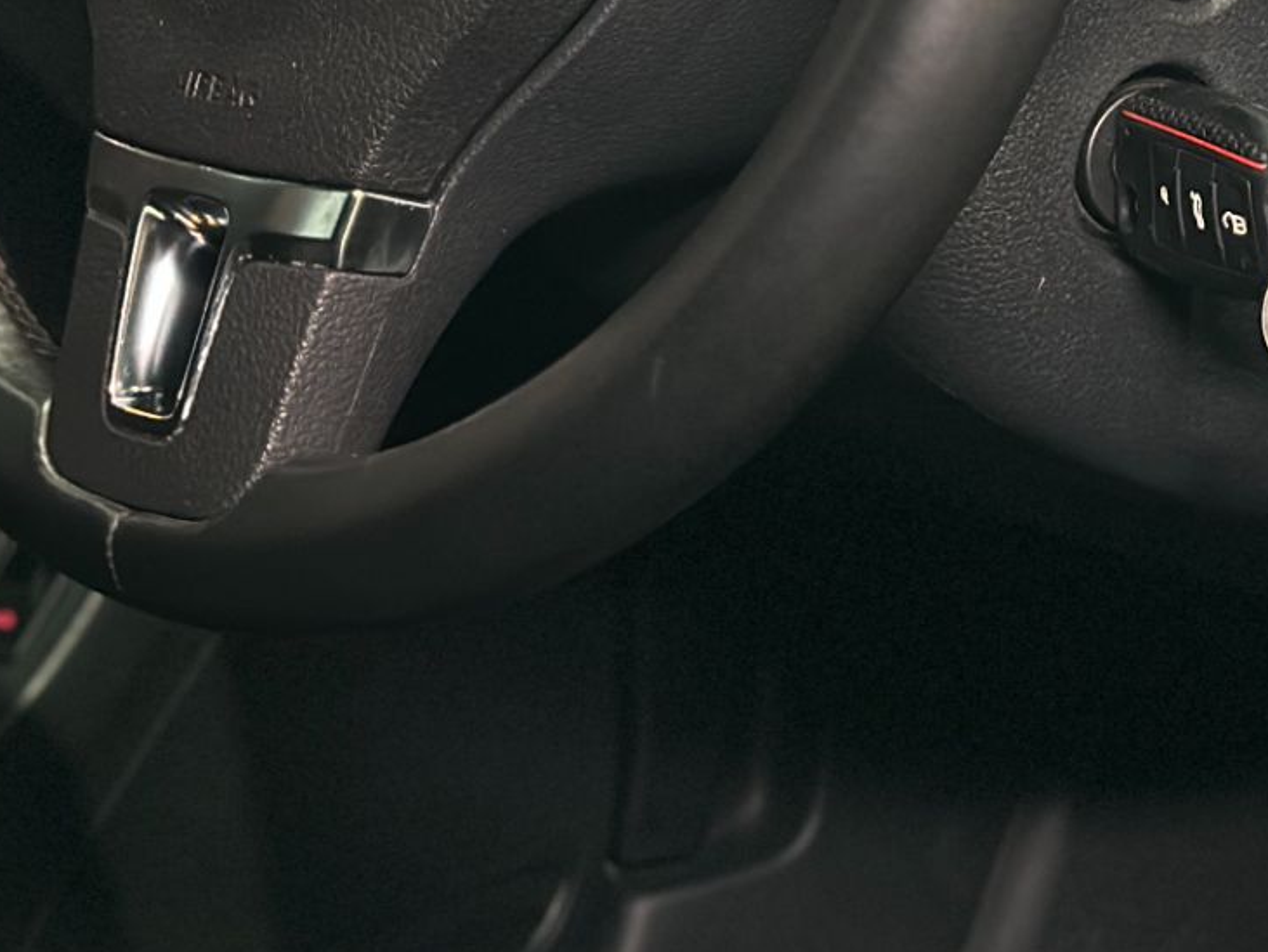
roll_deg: +1.7
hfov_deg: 15.4
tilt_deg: -12.5
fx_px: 4618
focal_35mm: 126
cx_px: 1169
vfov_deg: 11.7
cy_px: 0
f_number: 1.78
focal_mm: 6.86
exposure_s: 1/37
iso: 640
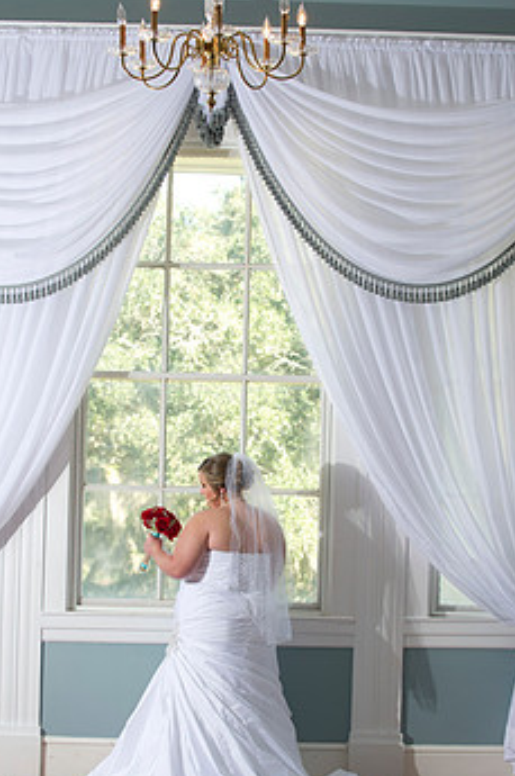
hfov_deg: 12.8
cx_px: 228
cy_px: 434
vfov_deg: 19.1
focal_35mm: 107
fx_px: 2303
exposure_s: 1/125
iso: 400
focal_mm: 82
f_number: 4
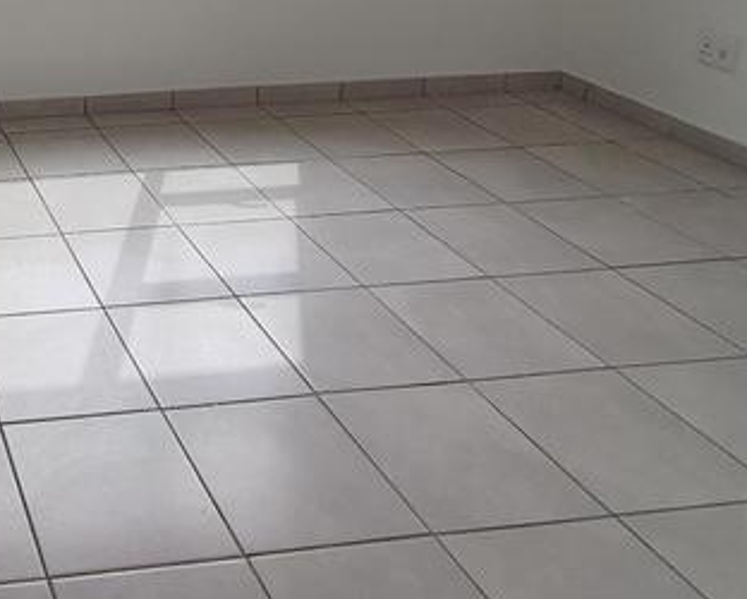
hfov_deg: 37.1
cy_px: -93
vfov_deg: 32.0
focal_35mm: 40
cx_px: -108
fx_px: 885
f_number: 2.2
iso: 40
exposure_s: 1/458
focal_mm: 1.64
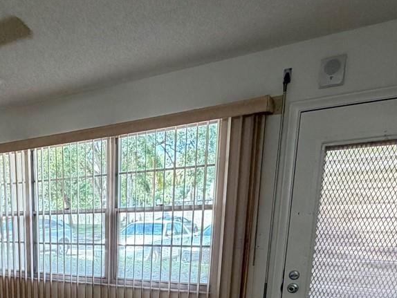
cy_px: 322
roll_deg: +1.5
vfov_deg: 32.7
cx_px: 39
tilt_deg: -12.8
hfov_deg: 43.6
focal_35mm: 39
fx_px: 447
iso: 320
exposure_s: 1/120
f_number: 2.2
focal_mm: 2.22
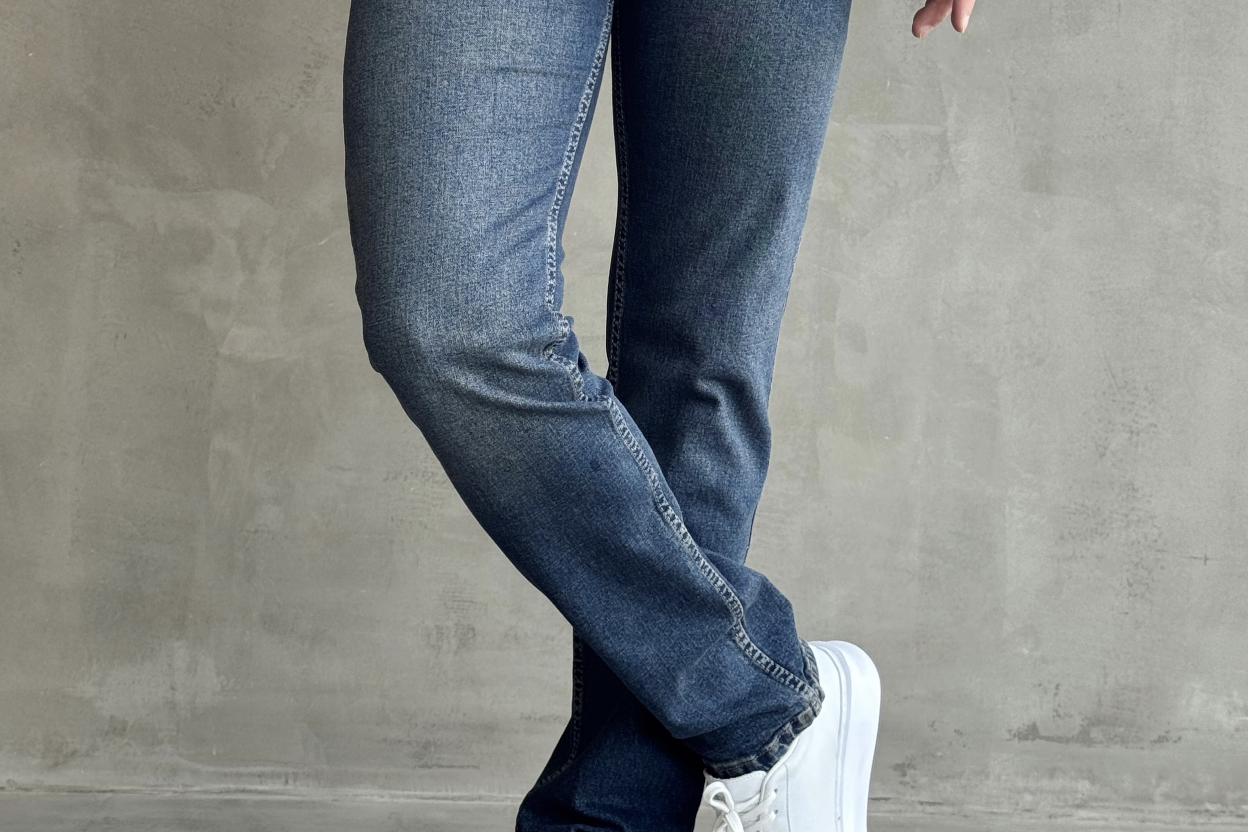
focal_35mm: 71
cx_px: 619
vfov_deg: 19.2
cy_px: 367
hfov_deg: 28.5
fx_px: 2461
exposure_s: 1/246
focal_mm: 6.76
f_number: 1.78
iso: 64
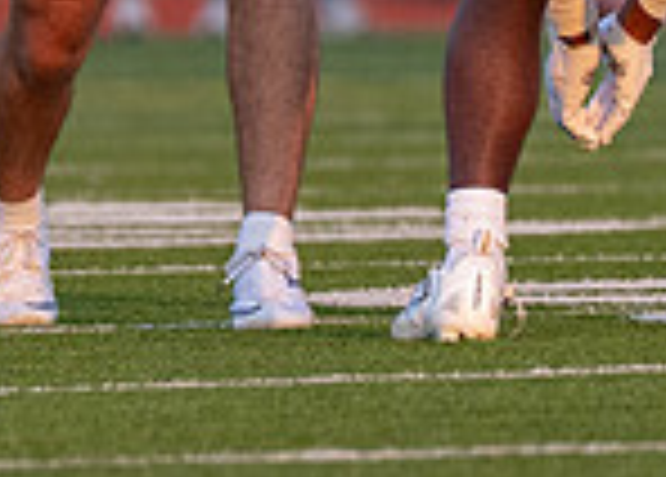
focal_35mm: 1943
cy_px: -351
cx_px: 329
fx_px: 36785
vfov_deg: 0.7
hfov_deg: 1.0
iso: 640
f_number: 2.8
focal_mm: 200
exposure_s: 1/2500
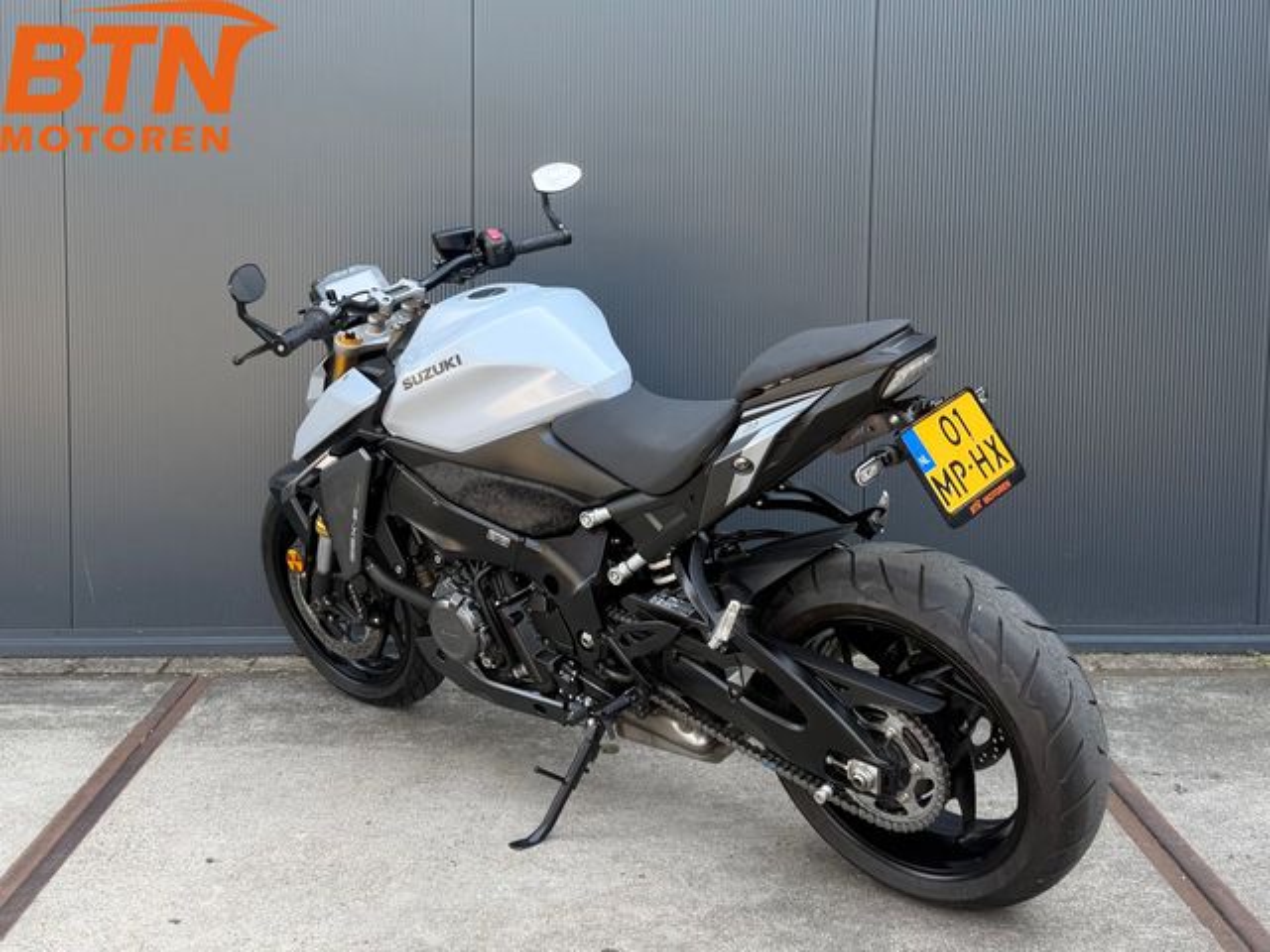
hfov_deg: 71.6
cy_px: 476
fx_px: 881
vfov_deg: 56.8
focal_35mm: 24
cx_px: 635
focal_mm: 6.76
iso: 80
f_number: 1.78
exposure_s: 1/214
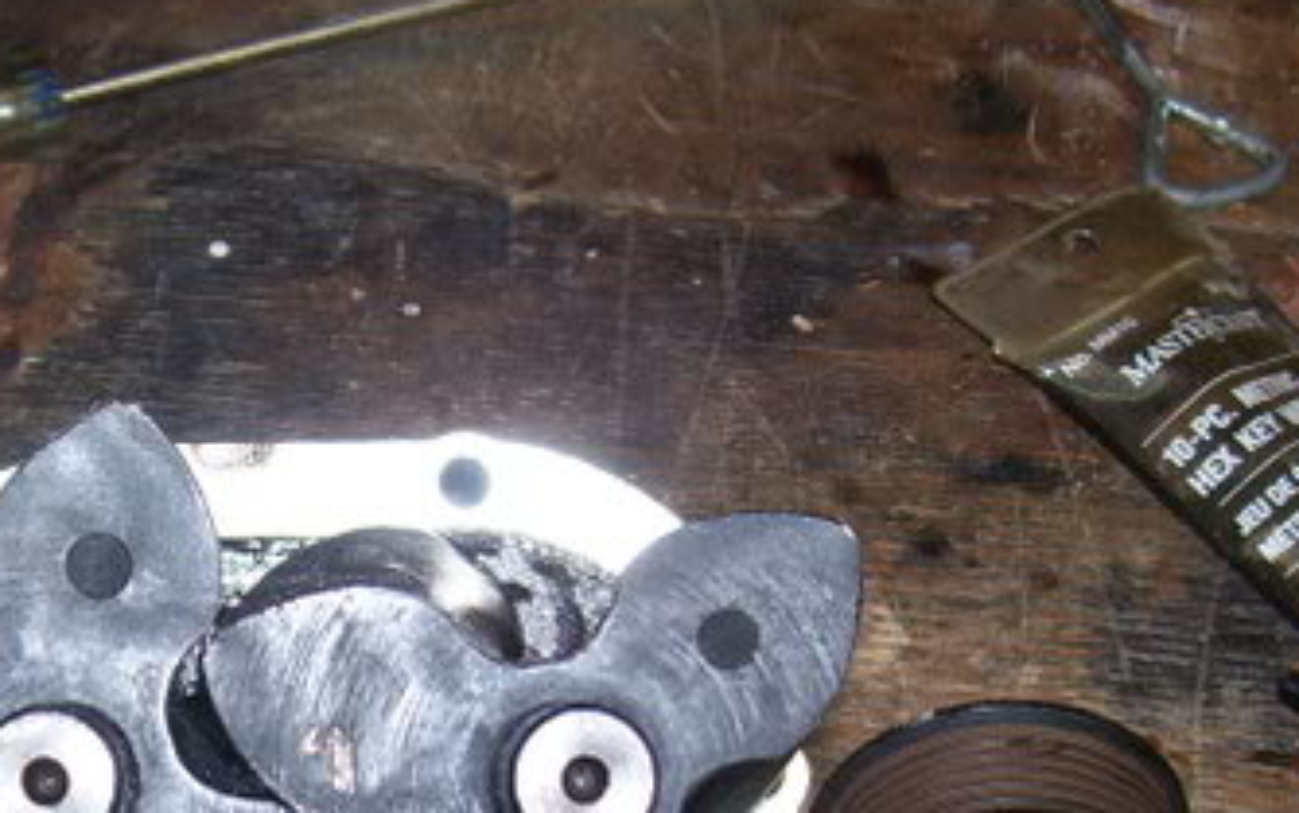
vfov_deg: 18.6
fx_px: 2444
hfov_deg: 29.2
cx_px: 296
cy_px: 724
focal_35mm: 69
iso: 125
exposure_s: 1/60
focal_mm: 5.6
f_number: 2.7
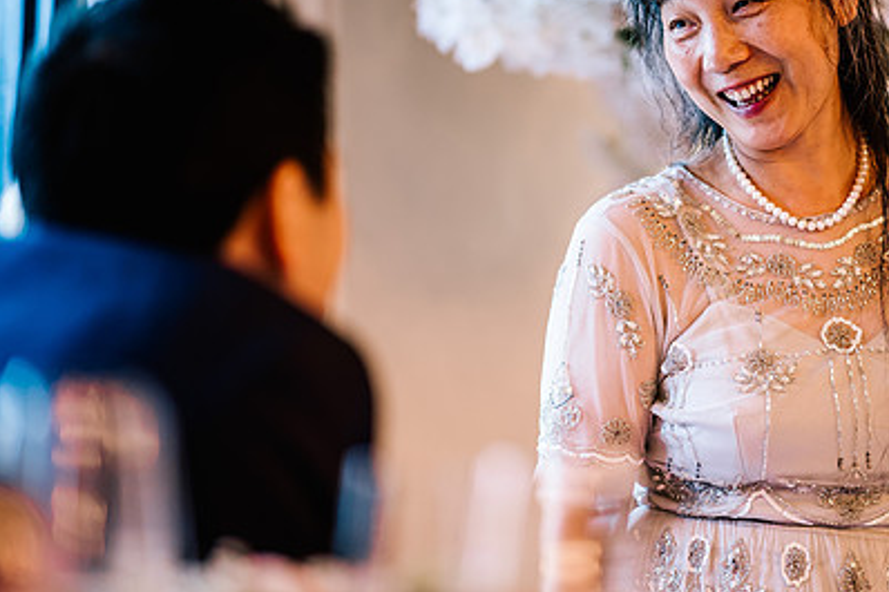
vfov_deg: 11.0
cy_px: 169
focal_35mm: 124
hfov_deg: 16.5
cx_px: 610
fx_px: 3061
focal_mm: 85
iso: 640
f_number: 1.4
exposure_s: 1/250
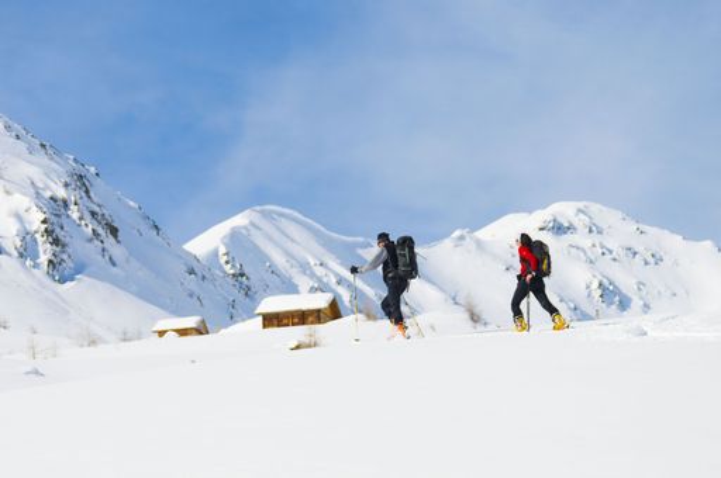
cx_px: 360
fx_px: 2760
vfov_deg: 9.9
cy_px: 239
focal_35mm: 138
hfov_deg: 14.9
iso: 200
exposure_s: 1/2000
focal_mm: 92
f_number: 5.6
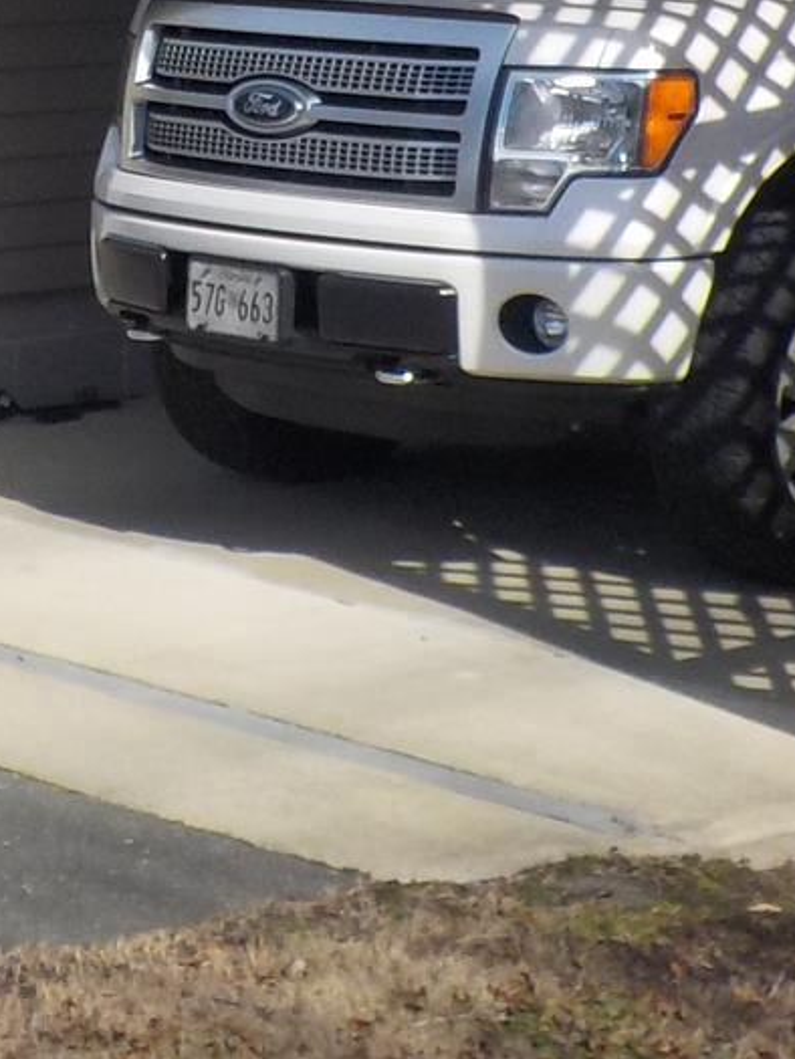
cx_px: 20
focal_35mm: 117
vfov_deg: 15.9
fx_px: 3581
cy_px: -325
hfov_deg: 12.5
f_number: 3.3
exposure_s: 1/1250
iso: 125
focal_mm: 4.1
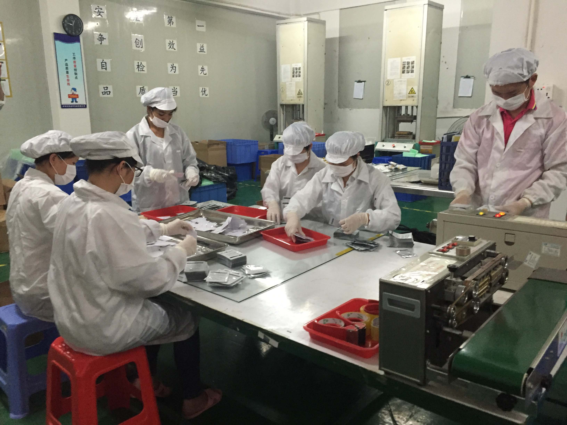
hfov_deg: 61.7
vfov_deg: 48.2
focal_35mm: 29
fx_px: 475
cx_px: 284
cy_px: 212
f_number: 2.2
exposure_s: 1/25
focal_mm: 4.15
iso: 250
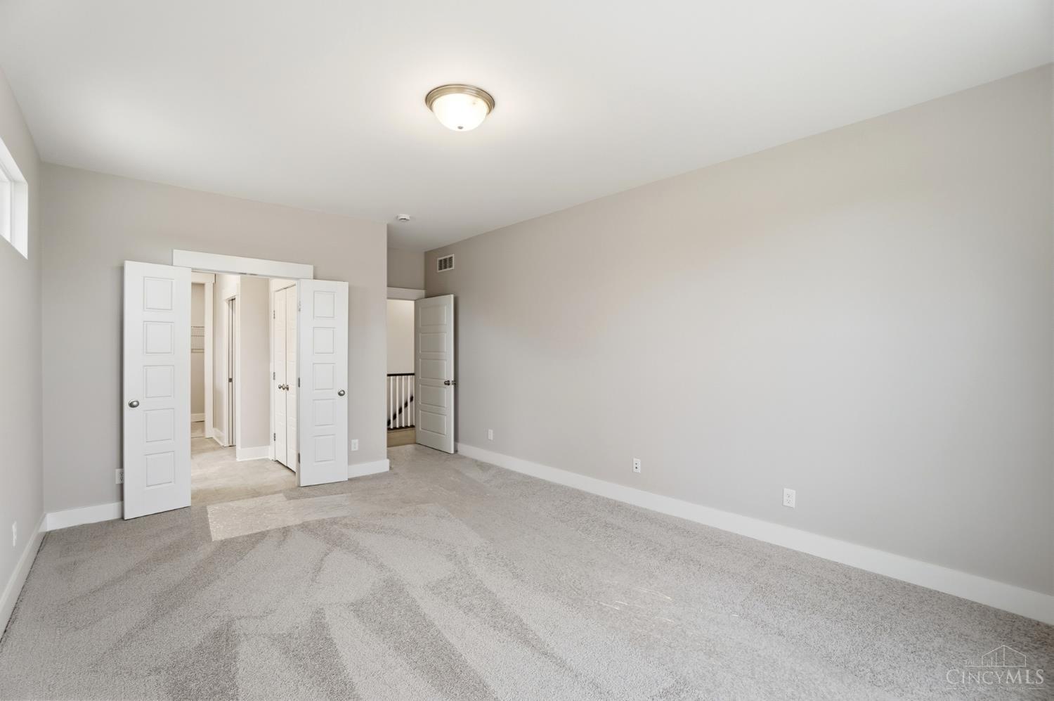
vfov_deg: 77.2
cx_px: 527
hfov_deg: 100.4
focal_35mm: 15
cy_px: 350
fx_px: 439
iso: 100
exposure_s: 1/250
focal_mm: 10
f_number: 4
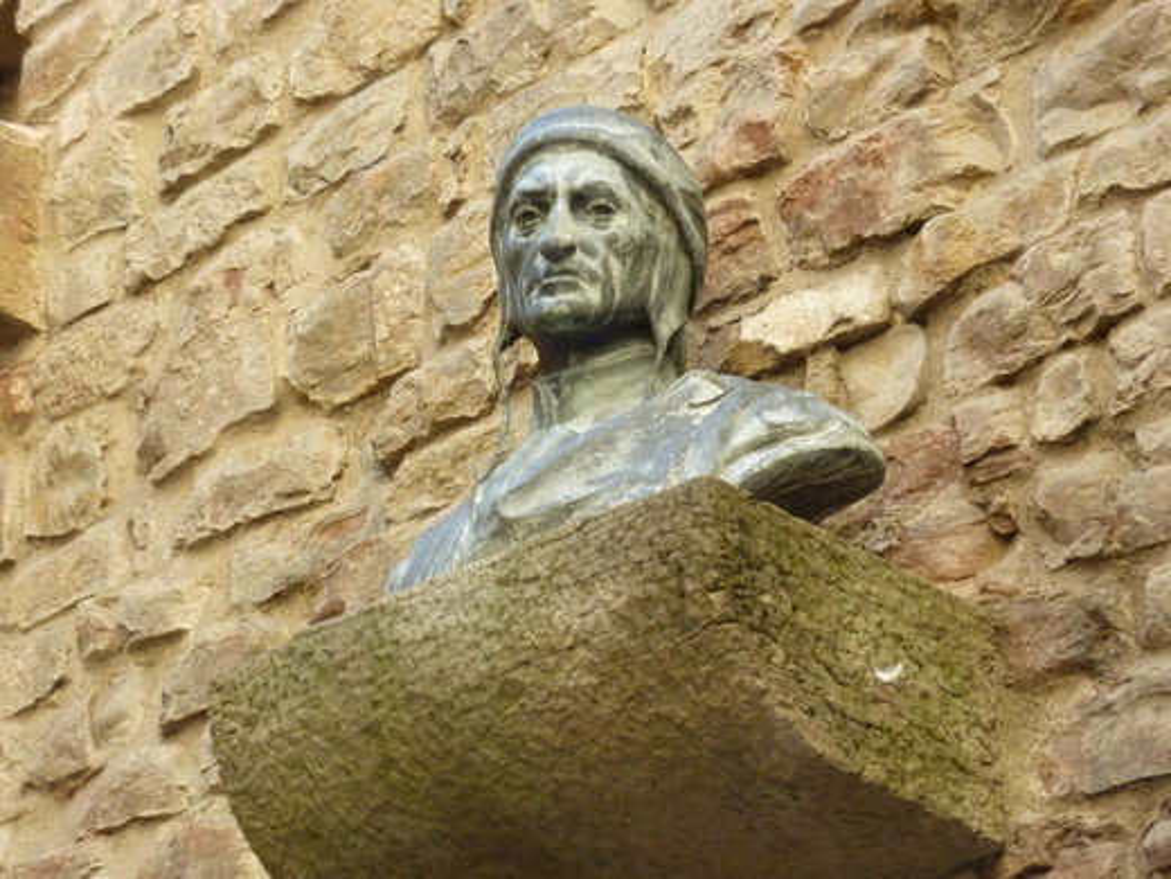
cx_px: 586
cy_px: 440
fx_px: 3045
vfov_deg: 16.4
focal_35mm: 90
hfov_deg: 21.8
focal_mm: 14.7
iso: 400
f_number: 4.3
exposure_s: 1/160
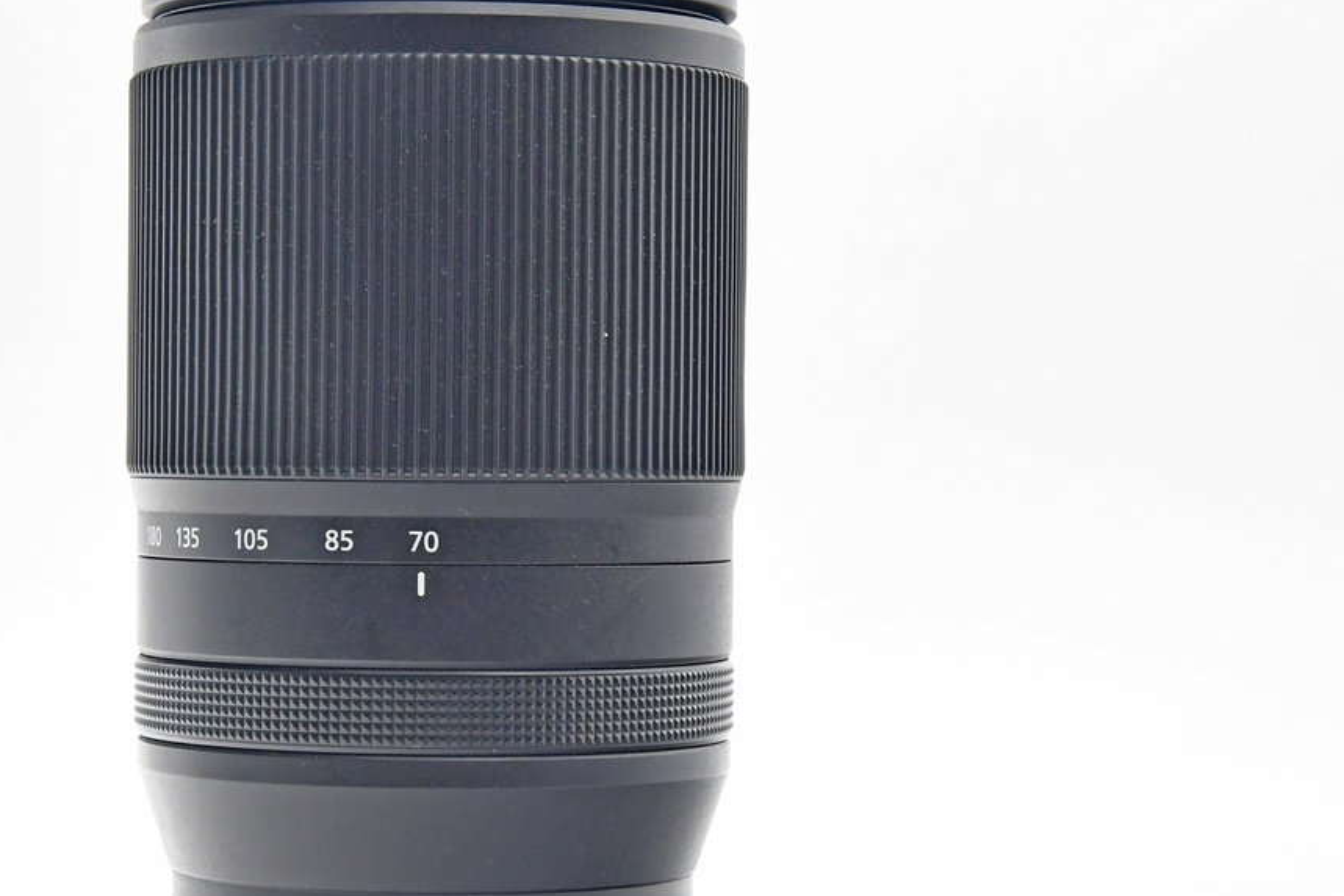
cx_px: 440
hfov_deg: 18.5
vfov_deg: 12.5
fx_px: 4107
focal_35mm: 110
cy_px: 474
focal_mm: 42
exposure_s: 1/125
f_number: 8
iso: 1250
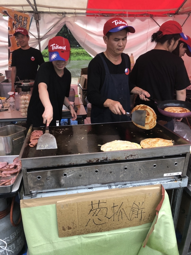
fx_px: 206
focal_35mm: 28
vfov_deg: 63.4
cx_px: 96
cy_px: 128
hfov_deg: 49.7
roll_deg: -0.1
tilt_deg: -22.1
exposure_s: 1/33
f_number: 1.8
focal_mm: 4
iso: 40
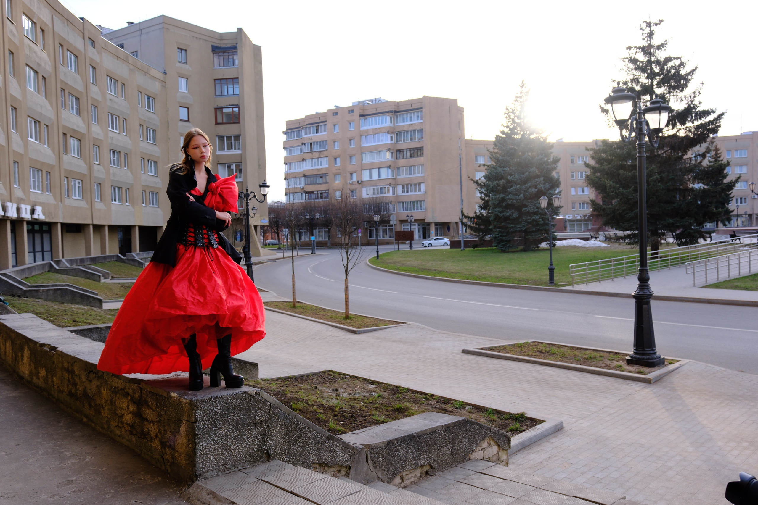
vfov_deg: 45.0
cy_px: 252
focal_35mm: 29
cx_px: 379
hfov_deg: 63.7
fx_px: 611
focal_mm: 19.6
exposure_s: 1/300
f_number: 4
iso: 250
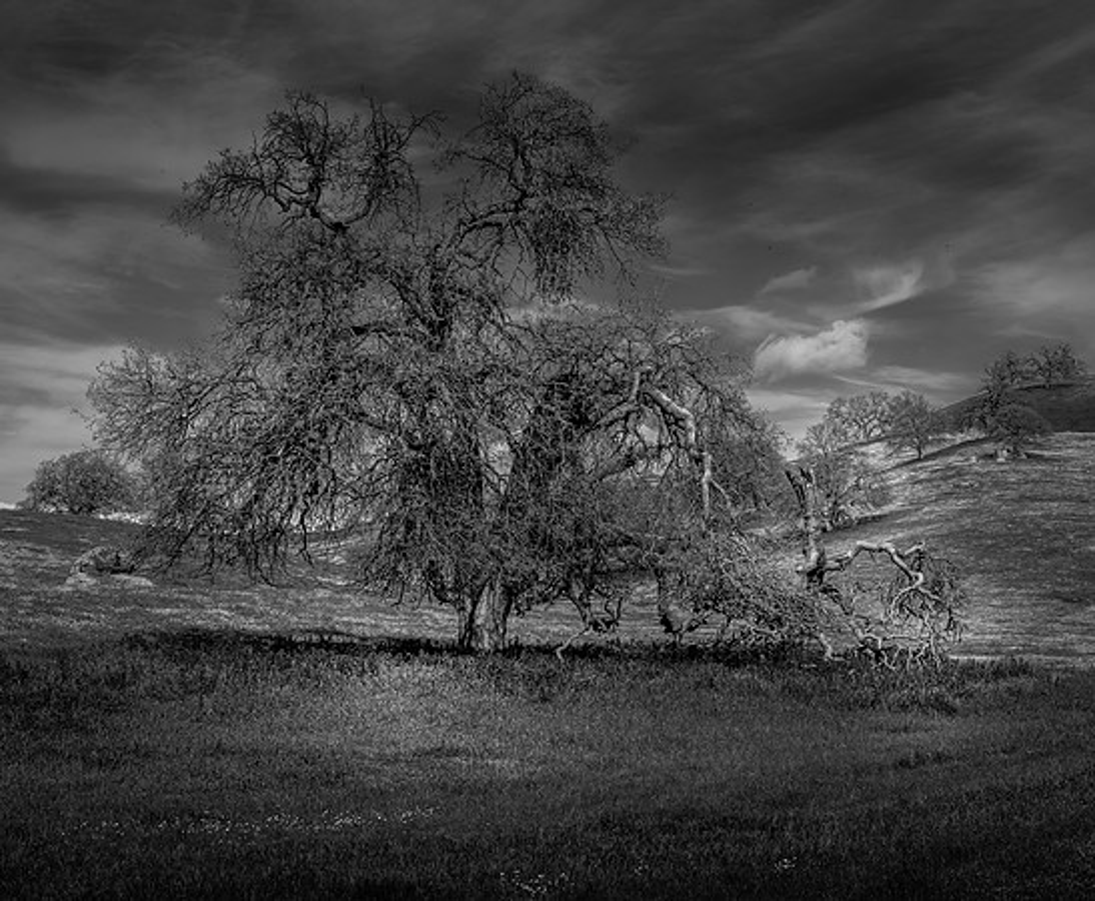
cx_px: 769
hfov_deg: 31.4
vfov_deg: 26.3
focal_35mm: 59
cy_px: 513
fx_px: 1922
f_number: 8
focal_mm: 45
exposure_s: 1/100
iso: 64
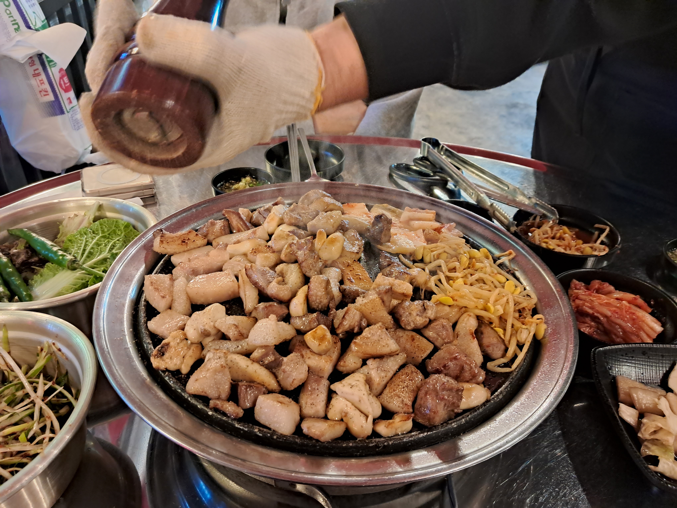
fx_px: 528
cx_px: 338
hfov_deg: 65.3
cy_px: 254
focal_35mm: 27
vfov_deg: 51.4
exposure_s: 1/30
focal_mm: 4
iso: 500
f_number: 1.8
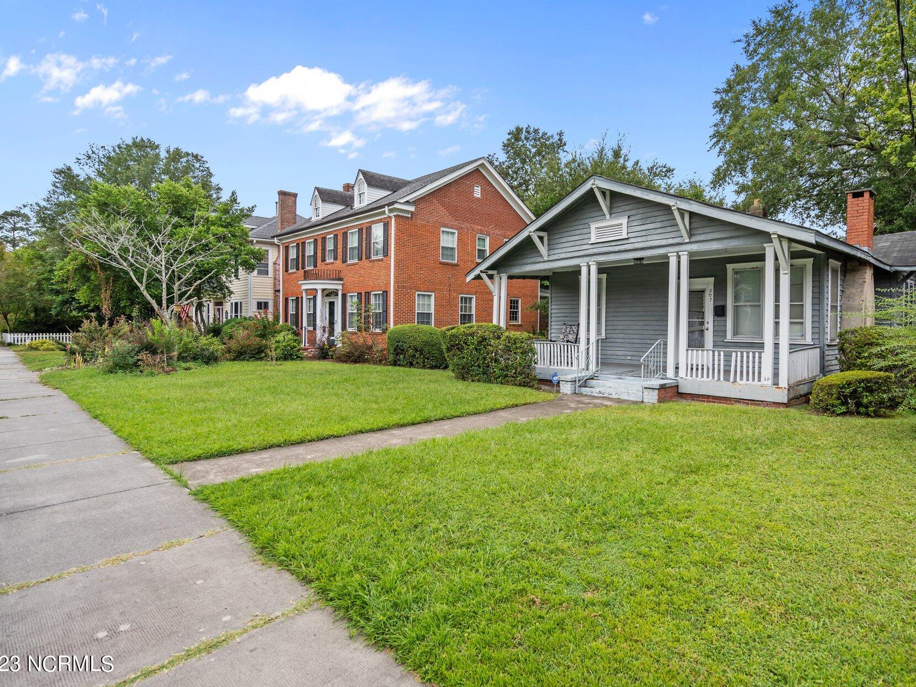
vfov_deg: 68.6
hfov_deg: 84.2
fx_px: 503
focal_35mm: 19
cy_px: 321
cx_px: 522
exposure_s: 1/500
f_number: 4
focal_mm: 16
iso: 100
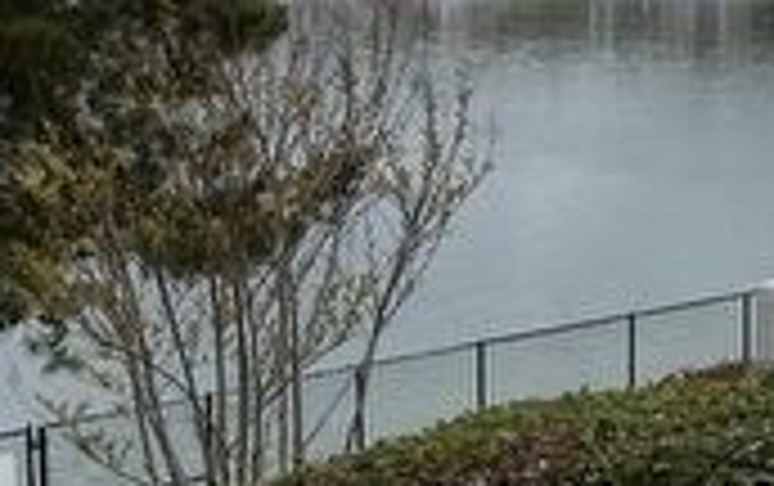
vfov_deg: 10.3
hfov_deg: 13.1
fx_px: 2704
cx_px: 1732
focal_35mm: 128
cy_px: 230
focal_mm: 5.1
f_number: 1.6
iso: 50
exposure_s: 1/5076
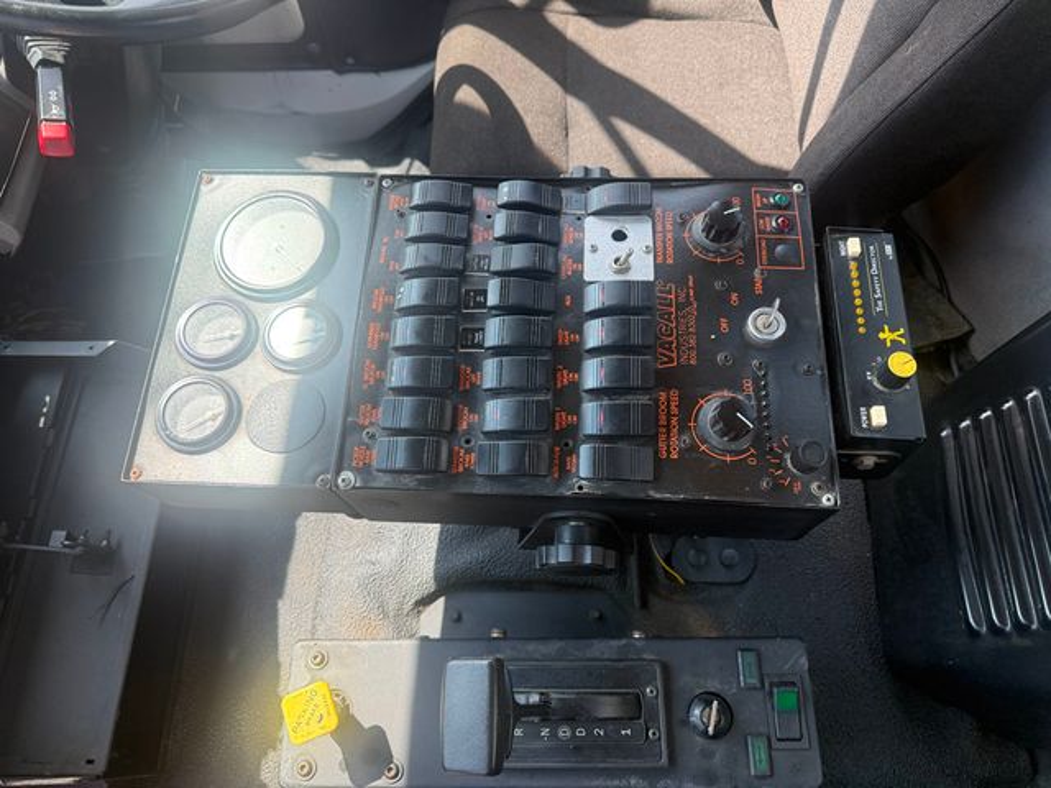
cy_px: 394
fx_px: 729
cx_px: 526
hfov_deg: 71.6
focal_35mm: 24
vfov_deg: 56.8
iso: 100
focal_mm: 6.76
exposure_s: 1/517
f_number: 1.78
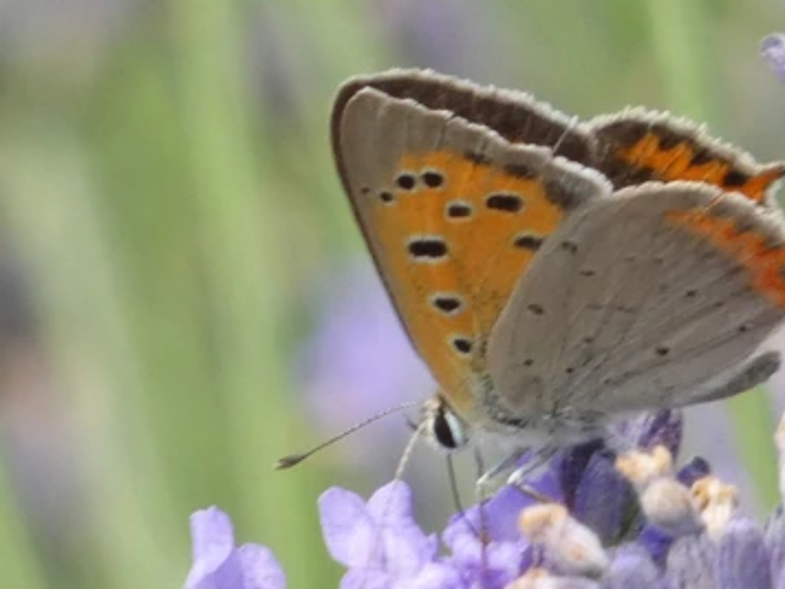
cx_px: 657
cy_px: 331
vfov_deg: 1.0
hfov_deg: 1.3
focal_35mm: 1535
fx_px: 34810
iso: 320
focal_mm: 153.1
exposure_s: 1/125
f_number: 7.1
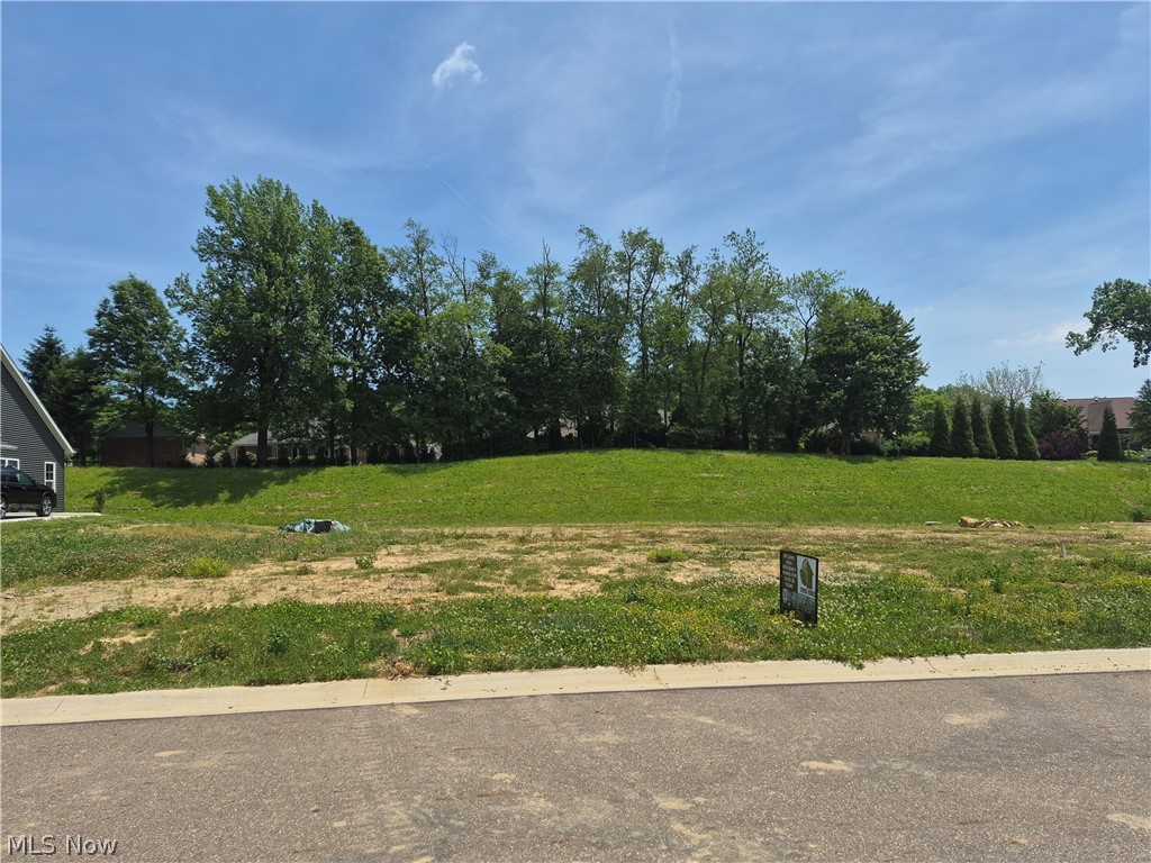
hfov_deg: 73.9
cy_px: 432
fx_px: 765
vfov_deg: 58.9
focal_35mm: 23
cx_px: 576
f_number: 1.8
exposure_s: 1/6992
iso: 80
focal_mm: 5.4
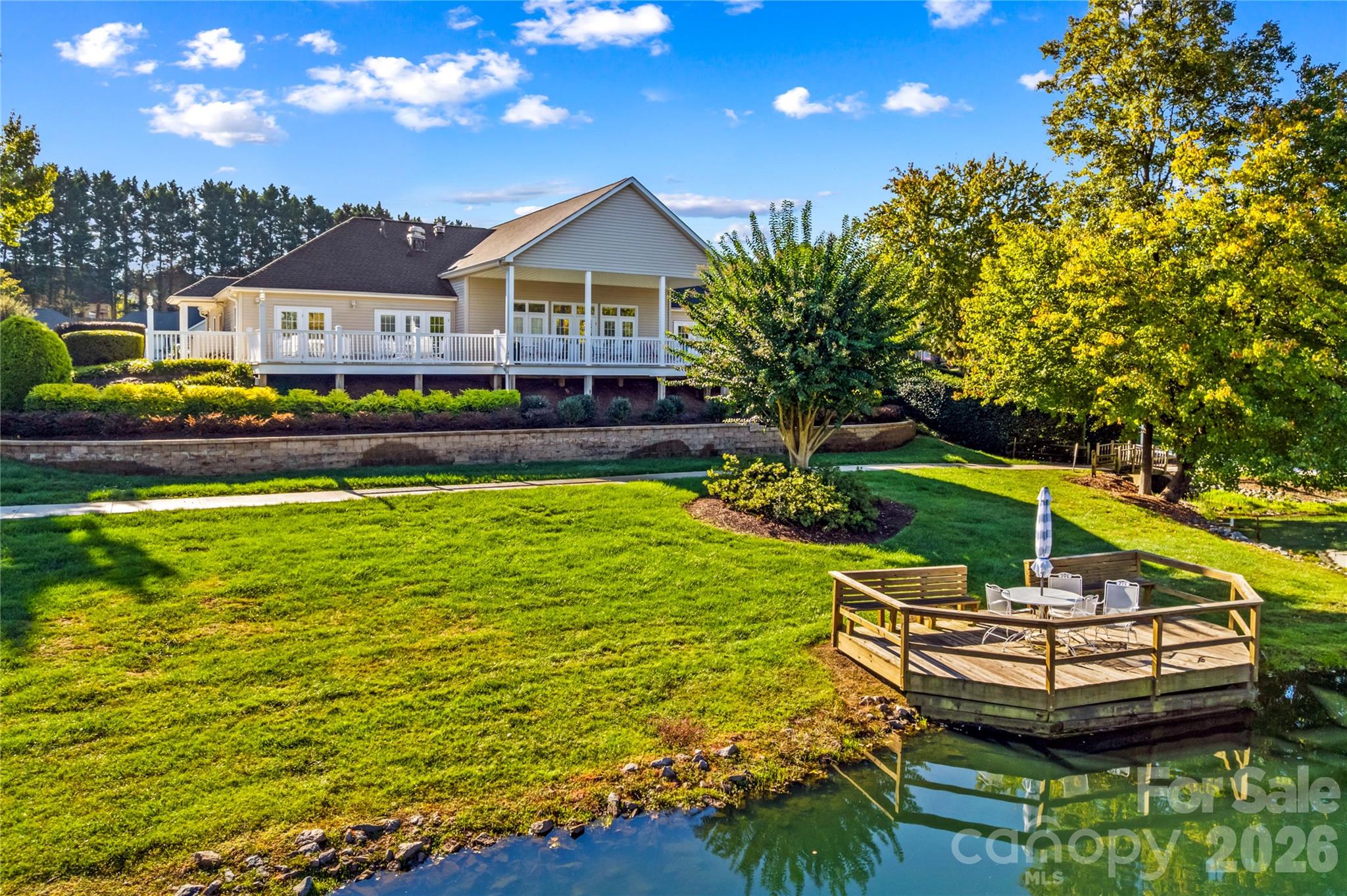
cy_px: 448
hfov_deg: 78.6
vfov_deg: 57.2
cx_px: 674
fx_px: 823
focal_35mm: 22
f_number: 2.8
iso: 100
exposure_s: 1/800
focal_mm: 8.38
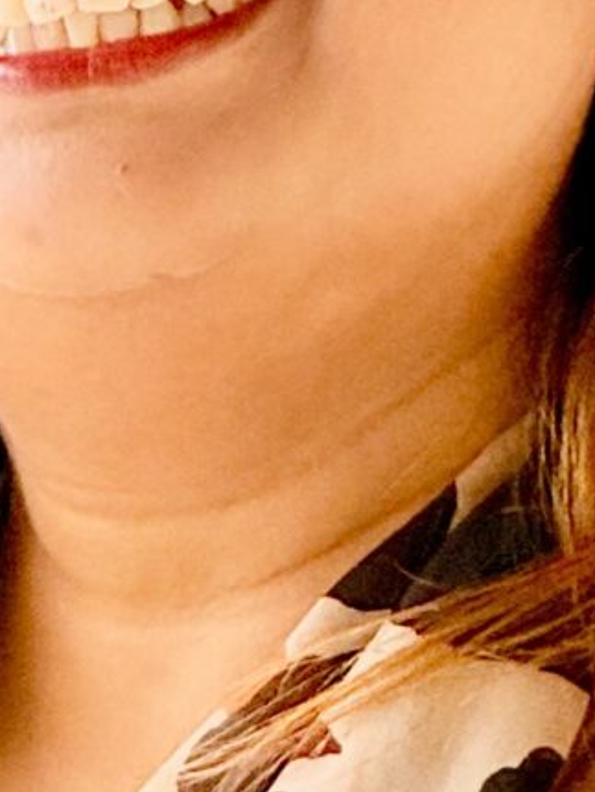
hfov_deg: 2.1
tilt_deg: -5.2
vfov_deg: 2.8
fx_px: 16347
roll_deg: -3.0
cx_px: 162
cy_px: 777
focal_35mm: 714
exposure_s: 1/111
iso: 64
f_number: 2.8
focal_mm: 15.66
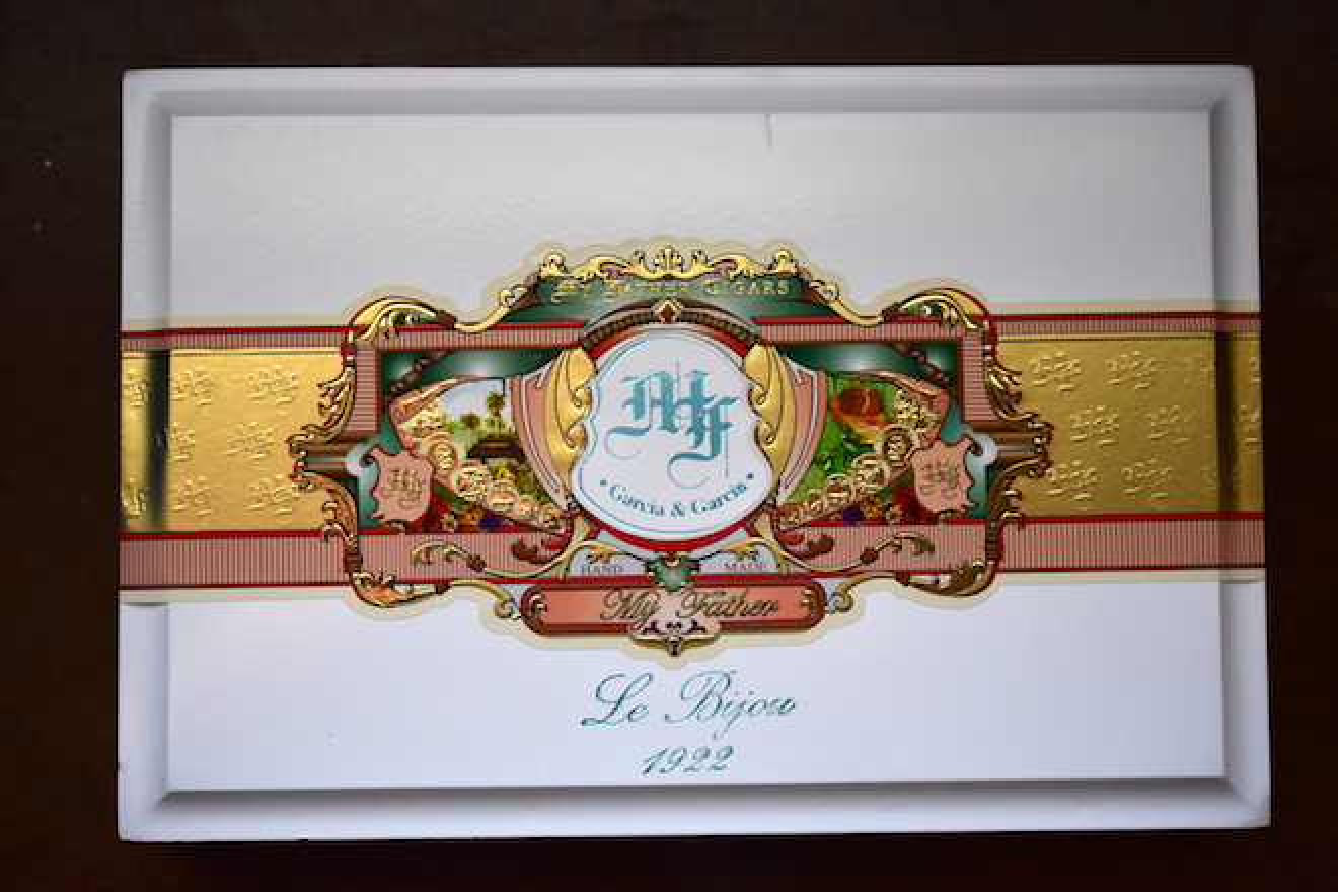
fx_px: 2230
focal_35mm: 60
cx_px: 669
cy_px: 446
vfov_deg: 22.6
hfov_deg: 33.4
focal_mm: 40
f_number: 2.8
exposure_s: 1/400
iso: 800
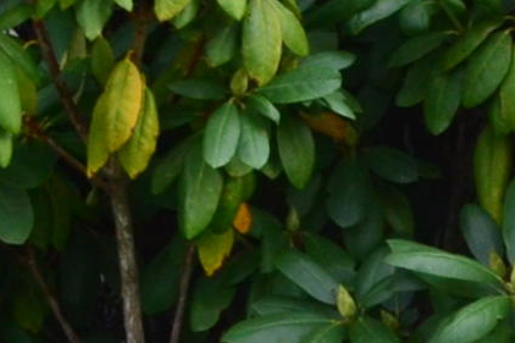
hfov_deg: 7.2
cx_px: 1546
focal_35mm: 256
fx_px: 3661
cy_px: -195
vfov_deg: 5.3
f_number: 10
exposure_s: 1/200
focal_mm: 24
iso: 400
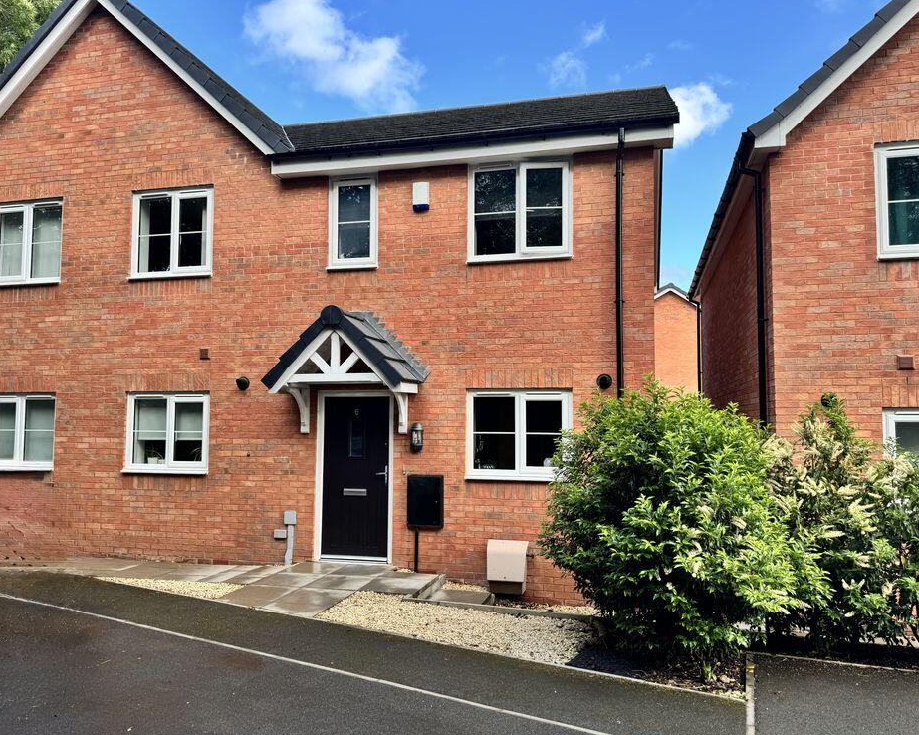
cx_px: 457
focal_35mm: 26
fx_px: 707
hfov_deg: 66.0
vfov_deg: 54.9
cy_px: 373
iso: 80
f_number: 1.78
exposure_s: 1/715
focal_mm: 6.76
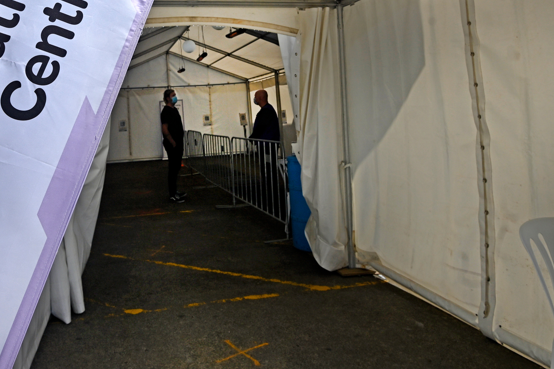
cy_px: 78
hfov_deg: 62.4
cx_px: 193
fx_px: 446
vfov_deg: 43.0
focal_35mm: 29
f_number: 9
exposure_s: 1/800
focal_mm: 16
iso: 250
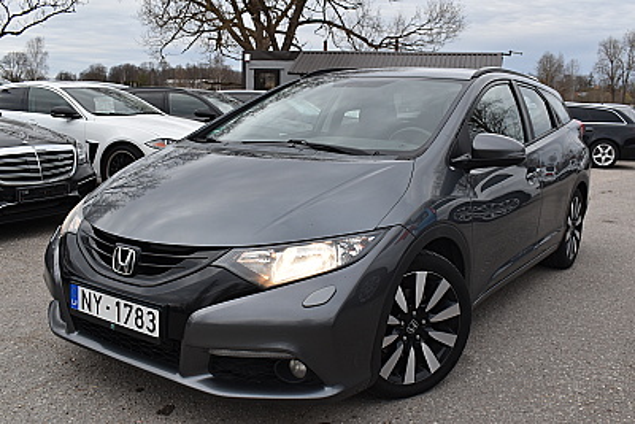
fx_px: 635
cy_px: 212
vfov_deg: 36.9
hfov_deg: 53.1
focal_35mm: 36
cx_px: 318
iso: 400
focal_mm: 24
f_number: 8
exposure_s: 1/160
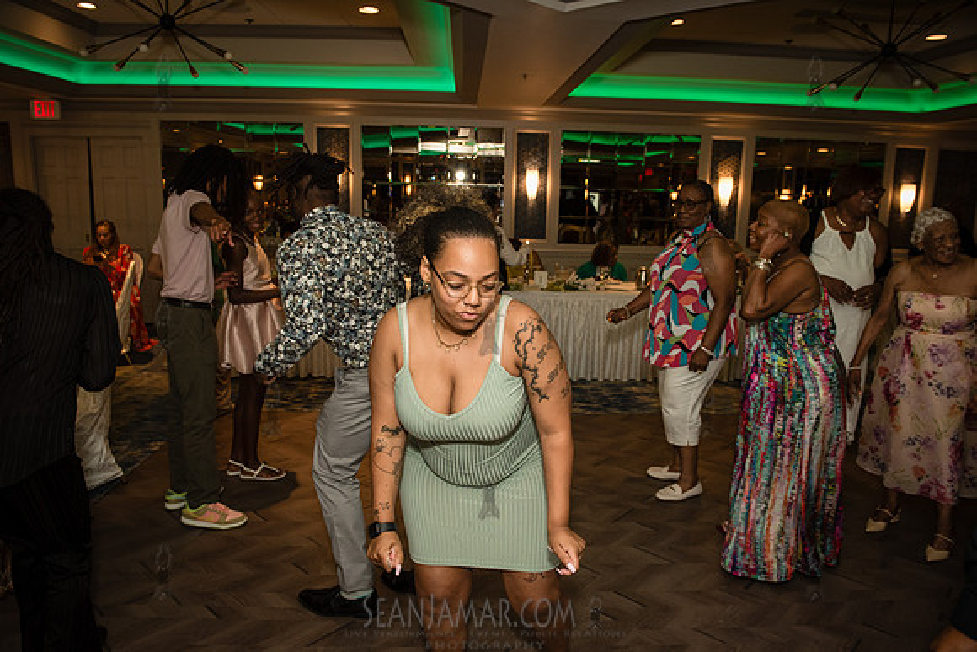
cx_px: 488
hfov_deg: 73.7
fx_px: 651
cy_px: 326
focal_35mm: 24
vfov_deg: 53.2
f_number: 3.5
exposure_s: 1/160
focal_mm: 24
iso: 1600
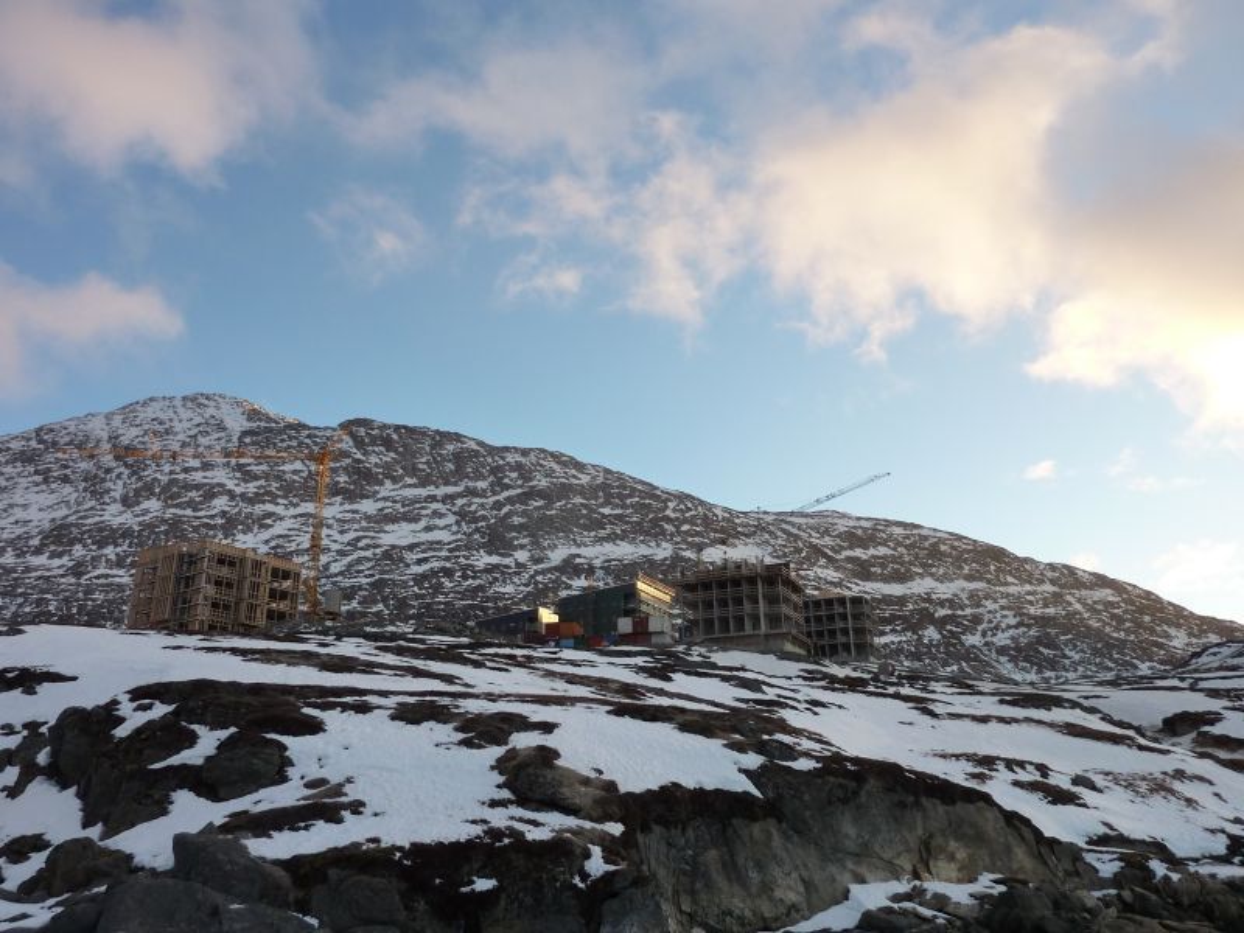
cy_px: 466
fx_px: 898
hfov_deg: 69.4
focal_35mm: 25
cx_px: 622
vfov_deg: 54.9
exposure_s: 1/200
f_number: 4
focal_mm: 4.1
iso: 125
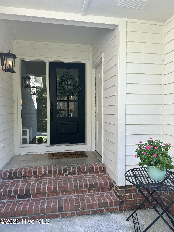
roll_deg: +0.1
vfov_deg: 67.3
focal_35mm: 26
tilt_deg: -1.4
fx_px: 174
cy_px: 116
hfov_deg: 53.1
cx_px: 87
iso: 40
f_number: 1.5
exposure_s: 1/260
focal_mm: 5.7
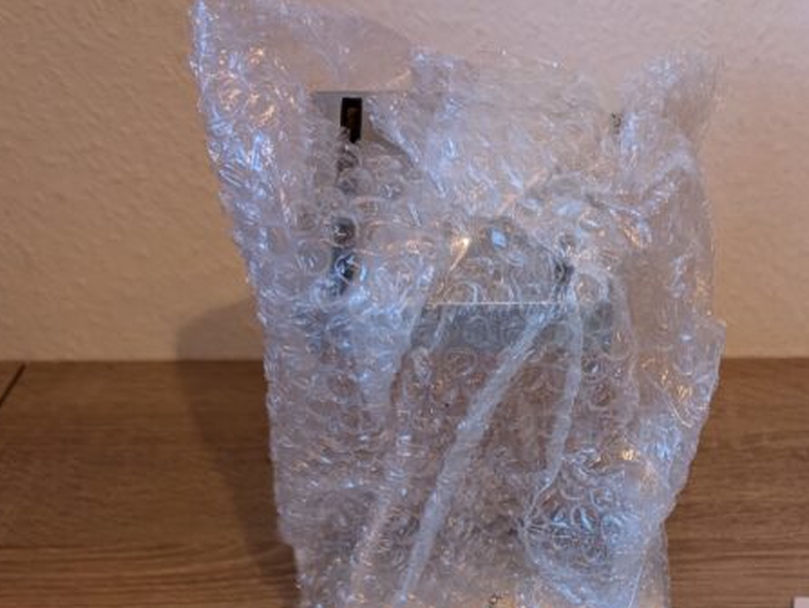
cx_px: 726
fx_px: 1286
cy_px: 665
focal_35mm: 55
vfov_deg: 24.8
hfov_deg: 33.1
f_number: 1.68
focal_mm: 6.9
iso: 230
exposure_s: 1/33.3
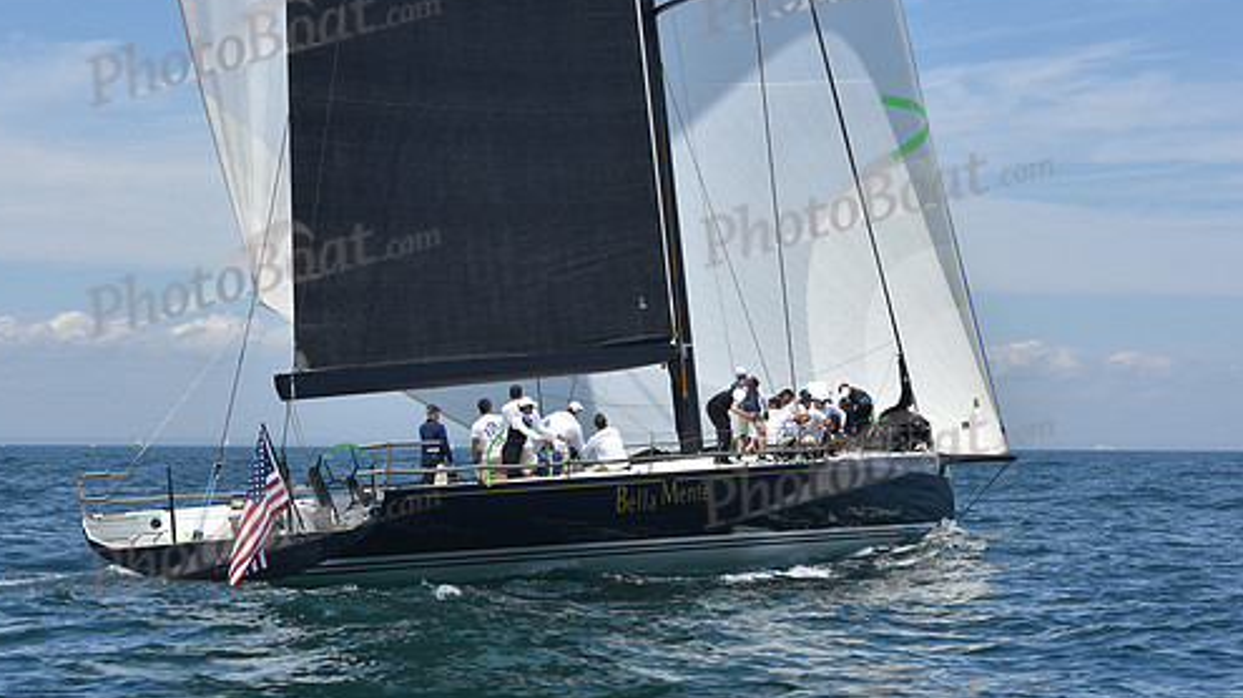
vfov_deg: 14.0
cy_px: 368
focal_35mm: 86
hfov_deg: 24.7
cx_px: 573
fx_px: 2833
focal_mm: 70
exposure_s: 1/800
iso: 250
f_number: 9
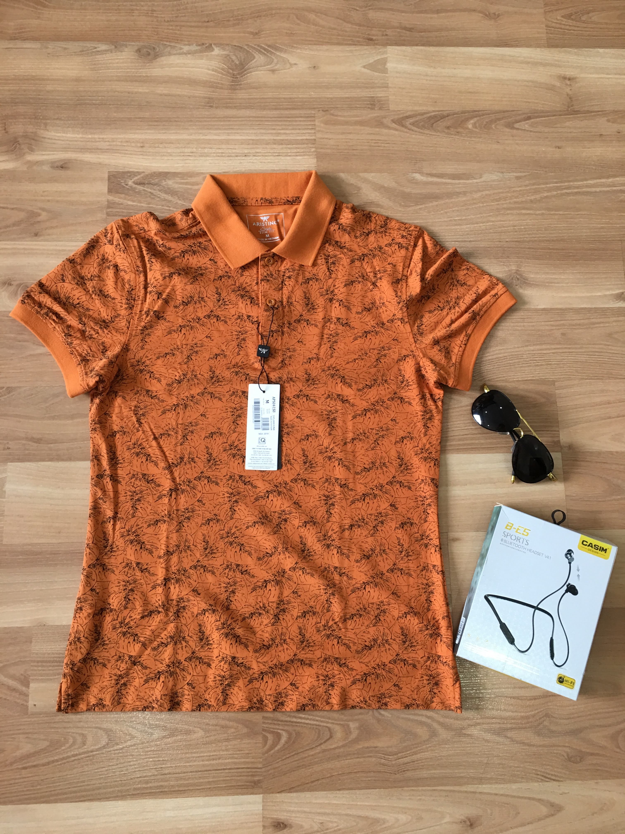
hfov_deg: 48.2
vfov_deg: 61.7
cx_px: 312
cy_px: 417
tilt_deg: -78.0
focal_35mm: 29
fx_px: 698
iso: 40
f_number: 2.2
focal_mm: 4.15
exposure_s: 1/17
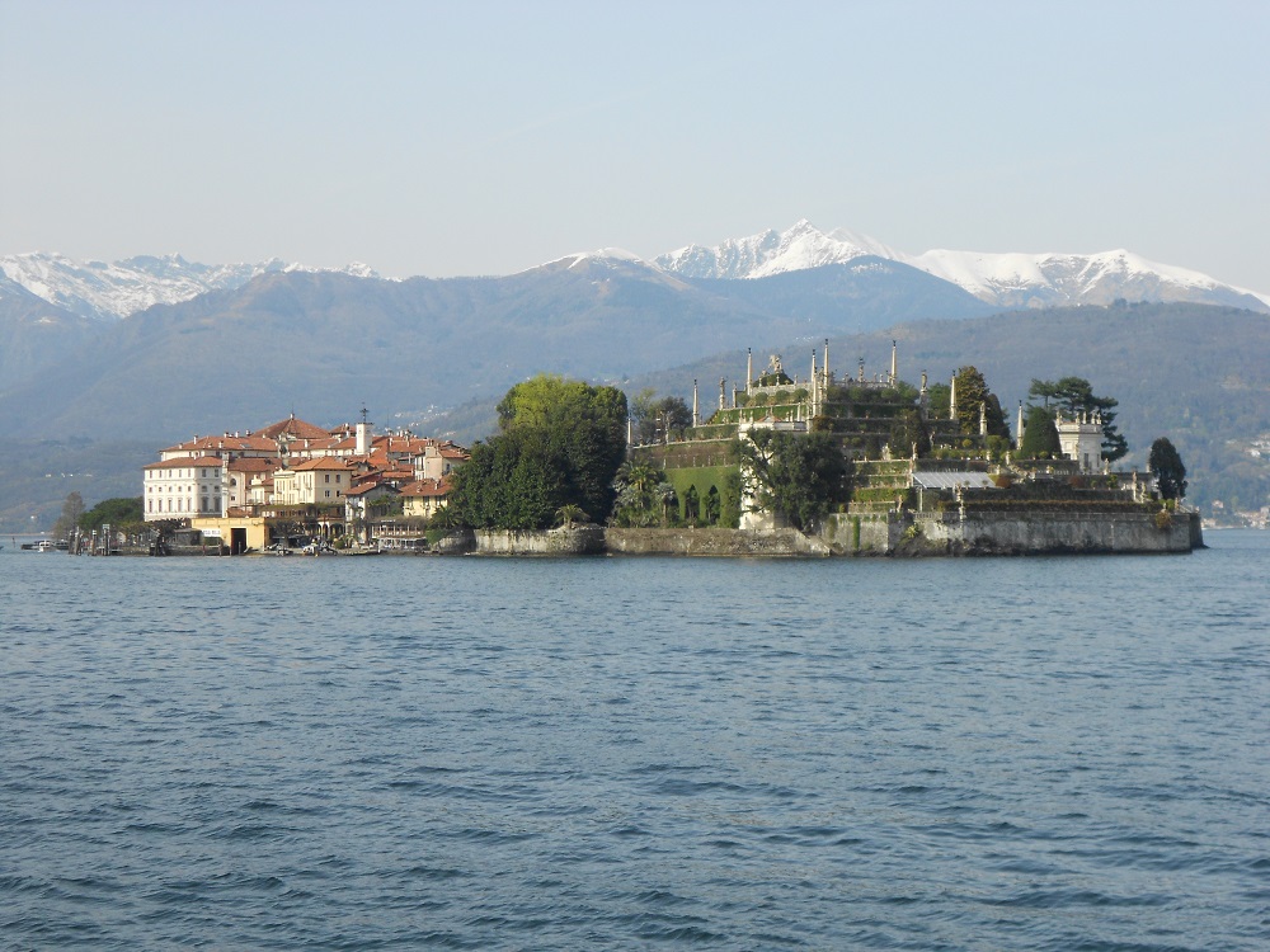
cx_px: 635
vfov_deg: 19.4
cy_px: 476
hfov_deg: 25.7
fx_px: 2788
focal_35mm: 76
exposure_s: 1/320
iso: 80
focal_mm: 13.5
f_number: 5.8
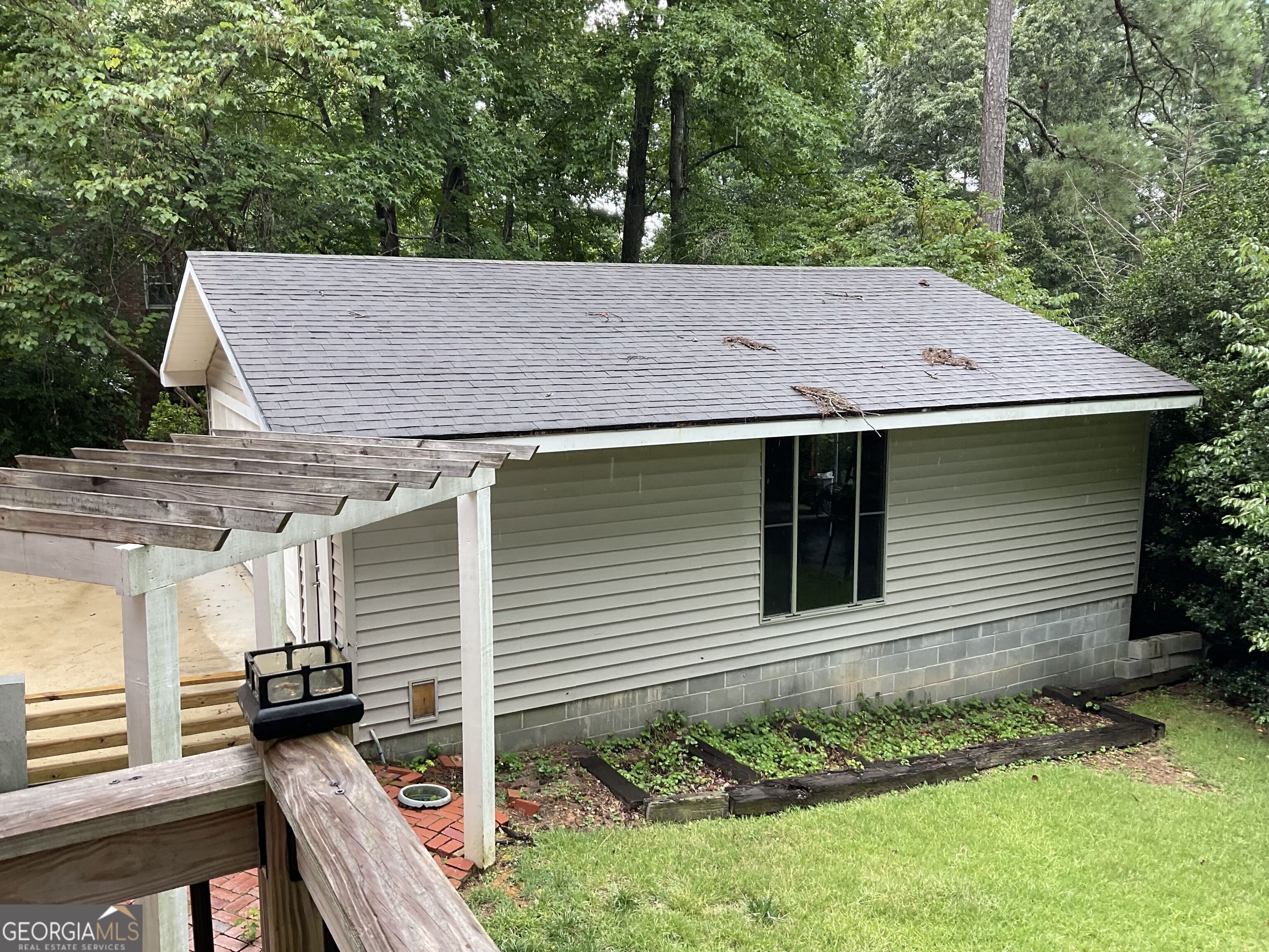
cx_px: 634
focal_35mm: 29
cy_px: 476
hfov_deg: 61.7
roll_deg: +0.5
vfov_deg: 48.2
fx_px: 1063
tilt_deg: -9.0
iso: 20
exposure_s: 1/120
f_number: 1.8
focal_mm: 3
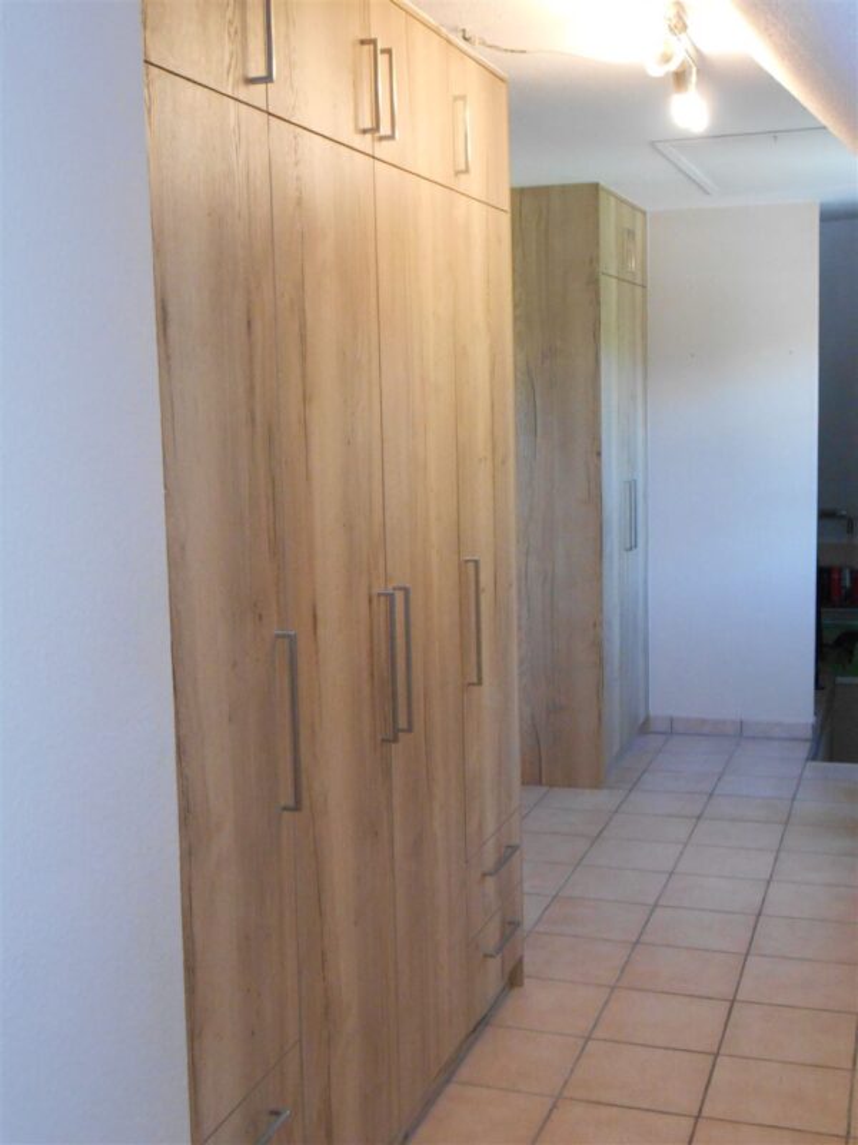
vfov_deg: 42.9
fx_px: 1454
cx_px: 429
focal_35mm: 44
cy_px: 572
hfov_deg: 32.9
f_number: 4.5
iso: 500
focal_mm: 7.8
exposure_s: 1/30
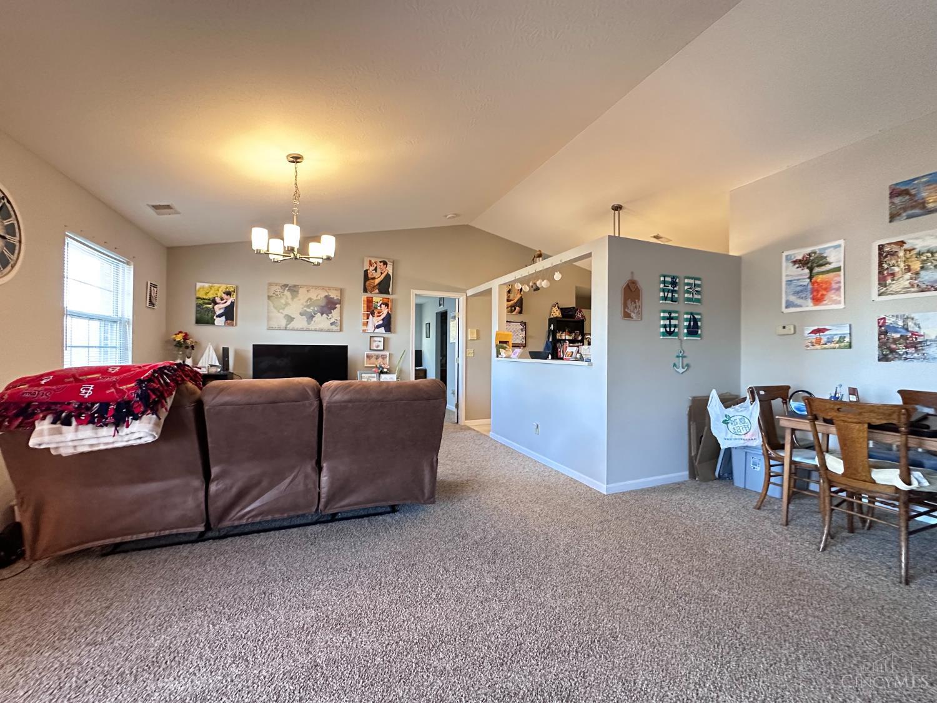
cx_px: 468
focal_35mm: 14
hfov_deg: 102.1
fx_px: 379
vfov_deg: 85.7
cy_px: 352
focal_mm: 2.22
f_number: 2.2
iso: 640
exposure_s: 1/60
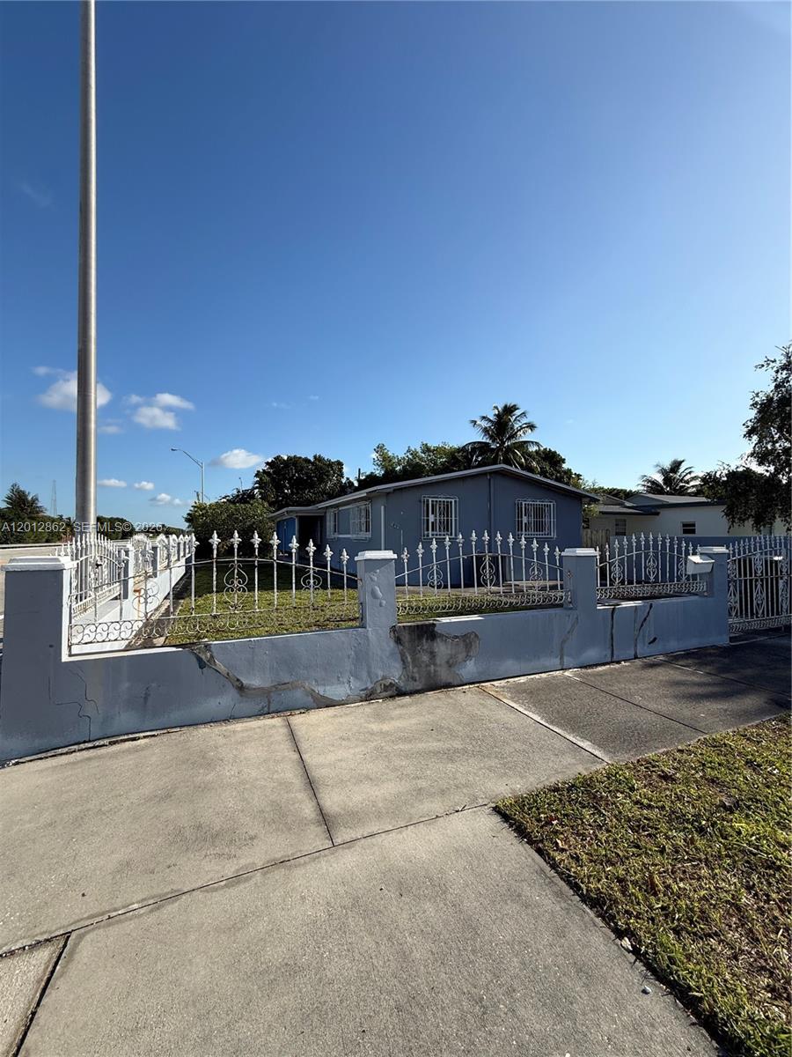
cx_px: 396
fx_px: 427
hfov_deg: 85.7
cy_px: 528
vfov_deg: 102.1
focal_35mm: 14
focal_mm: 2.22
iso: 50
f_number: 2.2
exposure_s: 1/2024
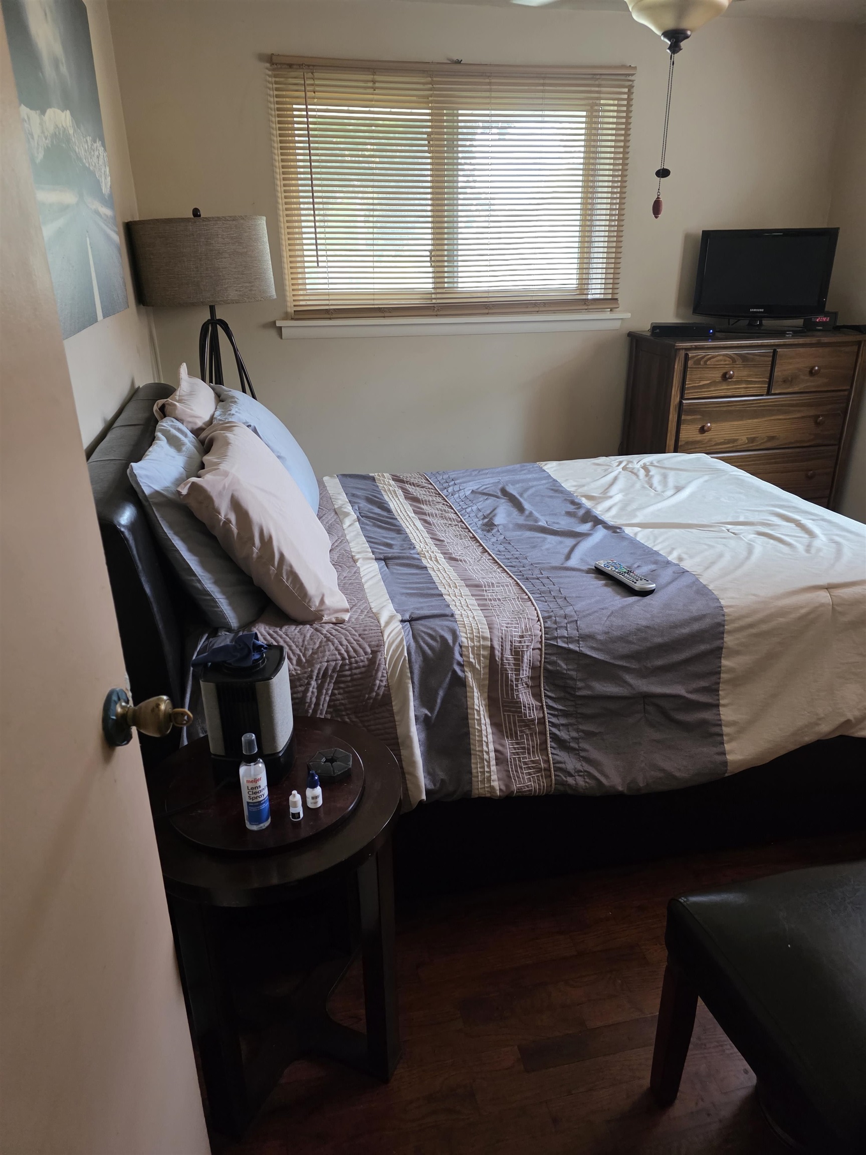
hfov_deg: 58.9
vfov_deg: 73.9
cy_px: 578
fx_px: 767
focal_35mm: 23
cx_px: 433
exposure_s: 1/120
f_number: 1.7
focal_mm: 6.3
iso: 640
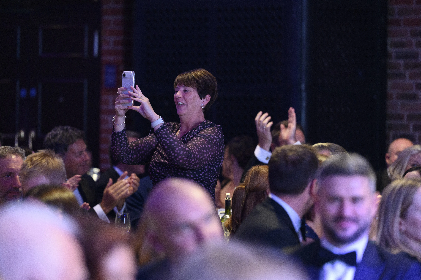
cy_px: 140
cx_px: 210
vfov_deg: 6.9
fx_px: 2337
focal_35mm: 200
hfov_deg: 10.3
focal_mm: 200
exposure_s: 1/125
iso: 6400
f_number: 3.5
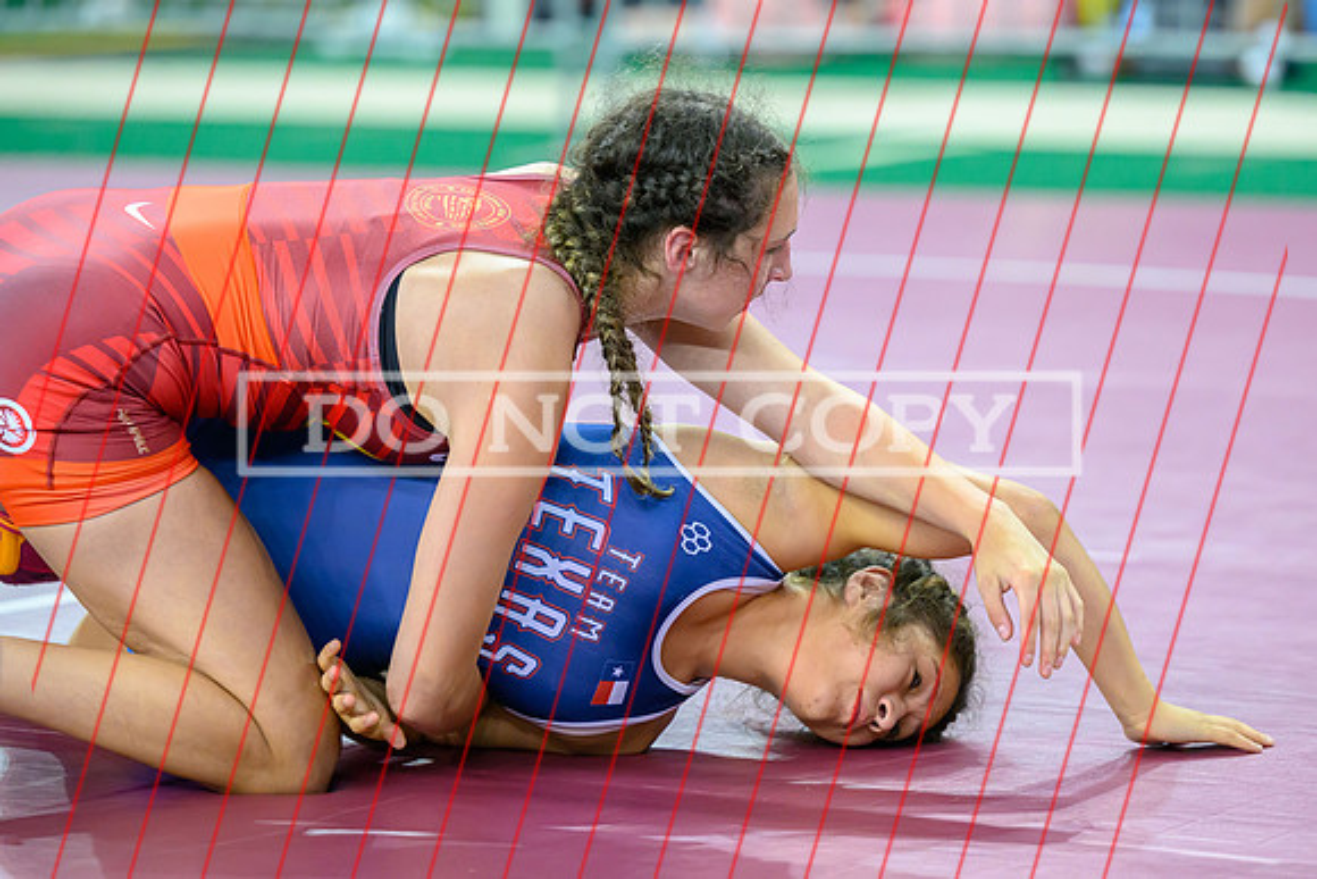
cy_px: 360
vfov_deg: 8.0
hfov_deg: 12.0
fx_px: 6276
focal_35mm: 172
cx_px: 807
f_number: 2.8
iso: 3600
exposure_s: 1/800
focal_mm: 140
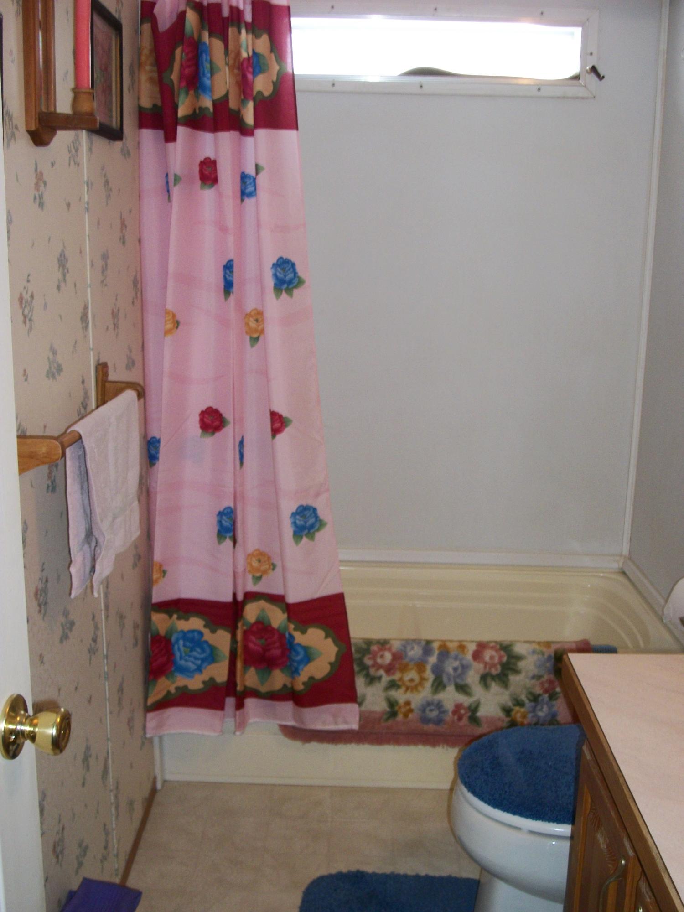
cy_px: 456
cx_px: 342
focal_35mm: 40
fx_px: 1054
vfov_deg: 46.8
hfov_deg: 36.0
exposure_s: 1/40
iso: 160
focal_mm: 7.1
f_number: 3.2
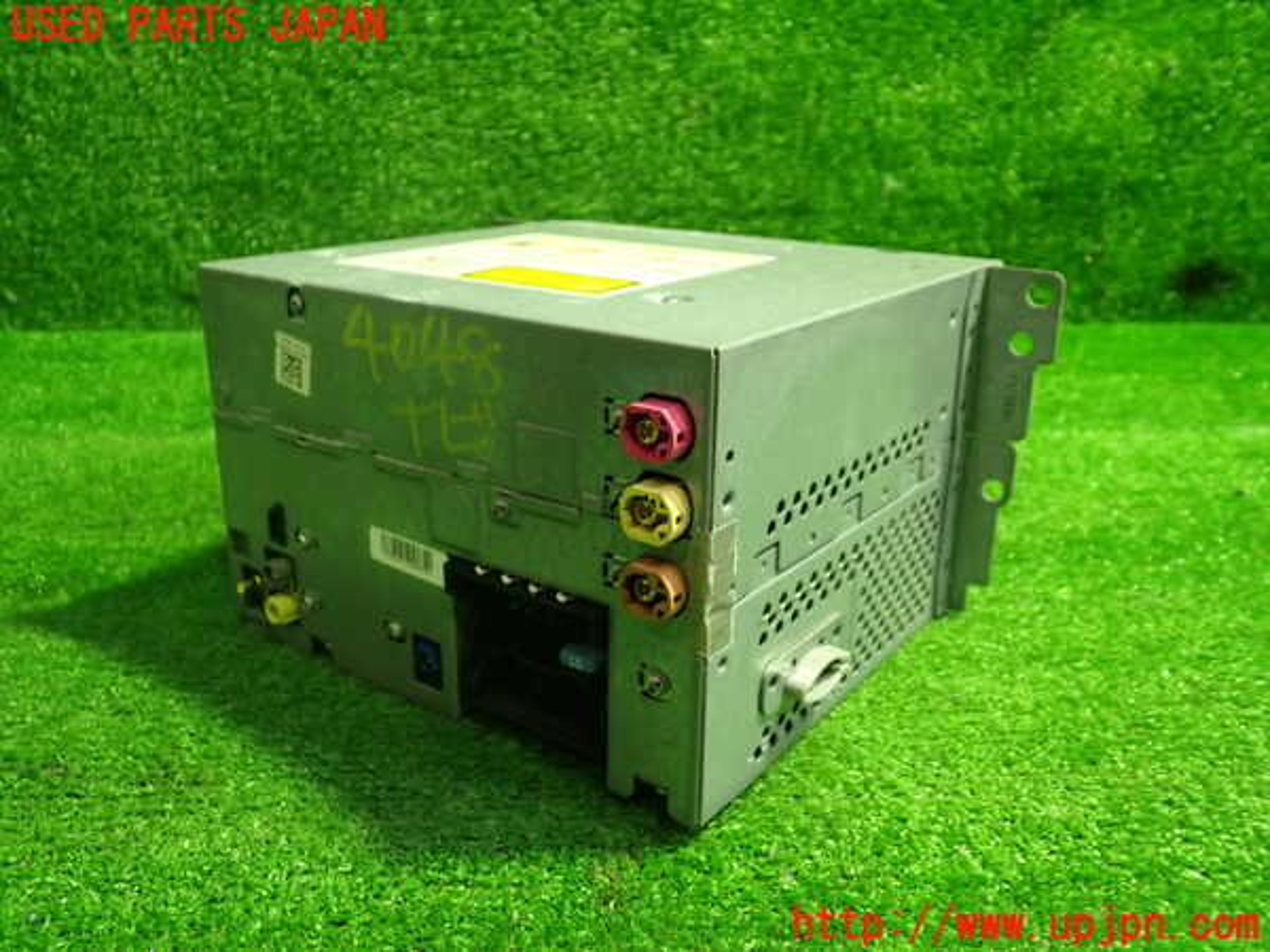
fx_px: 1101
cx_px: 635
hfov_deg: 60.0
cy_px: 476
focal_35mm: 30
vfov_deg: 46.8
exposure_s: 1/30
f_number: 2.3
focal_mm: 5.4
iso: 400
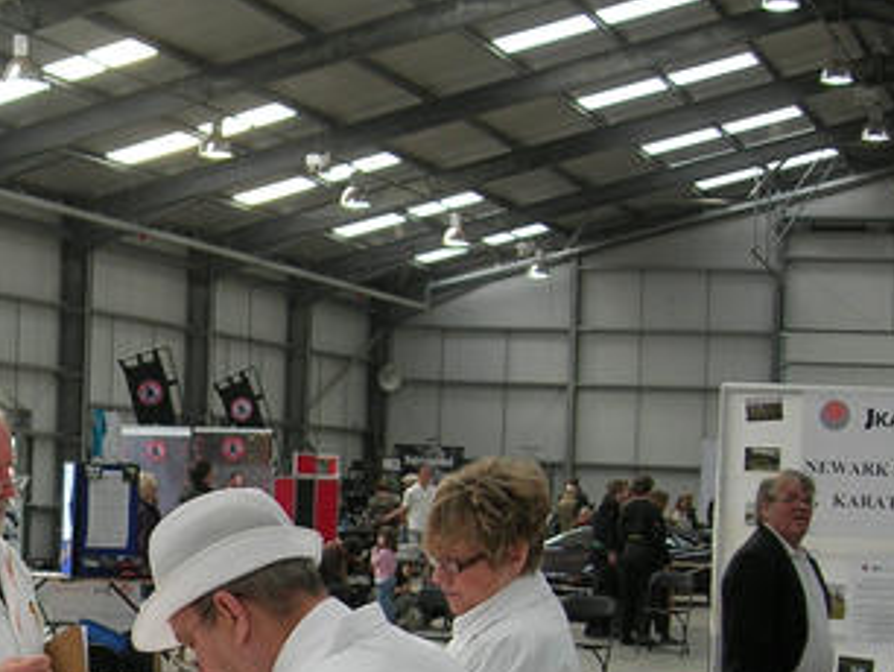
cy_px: 723
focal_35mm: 104
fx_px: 2688
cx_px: -83
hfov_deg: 18.2
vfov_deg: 14.0
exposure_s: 1/174
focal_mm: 8.5
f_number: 2.9
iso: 64
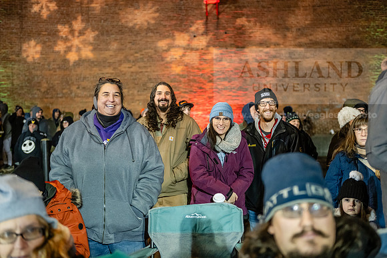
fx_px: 538
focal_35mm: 50
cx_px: 194
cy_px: 129
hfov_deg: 39.6
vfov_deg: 27.0
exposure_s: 1/250
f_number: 3.2
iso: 2500
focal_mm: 50
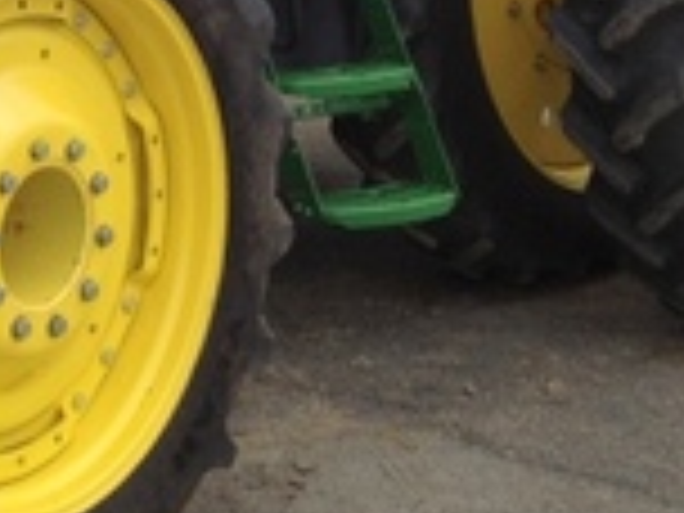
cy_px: -284
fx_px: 2470
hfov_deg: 15.1
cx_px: -176
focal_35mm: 125
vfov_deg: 11.3
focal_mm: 4.28
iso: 64
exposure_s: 1/1453
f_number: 2.4
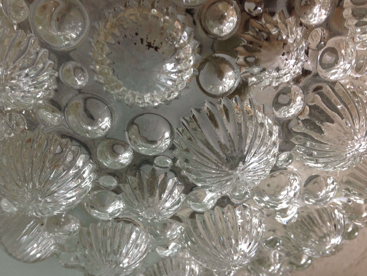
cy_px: 137
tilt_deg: -17.3
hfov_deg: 51.4
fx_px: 382
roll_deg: -42.5
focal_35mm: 36
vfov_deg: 39.7
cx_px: 184
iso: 64
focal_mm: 4.28
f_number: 2.4
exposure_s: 1/15
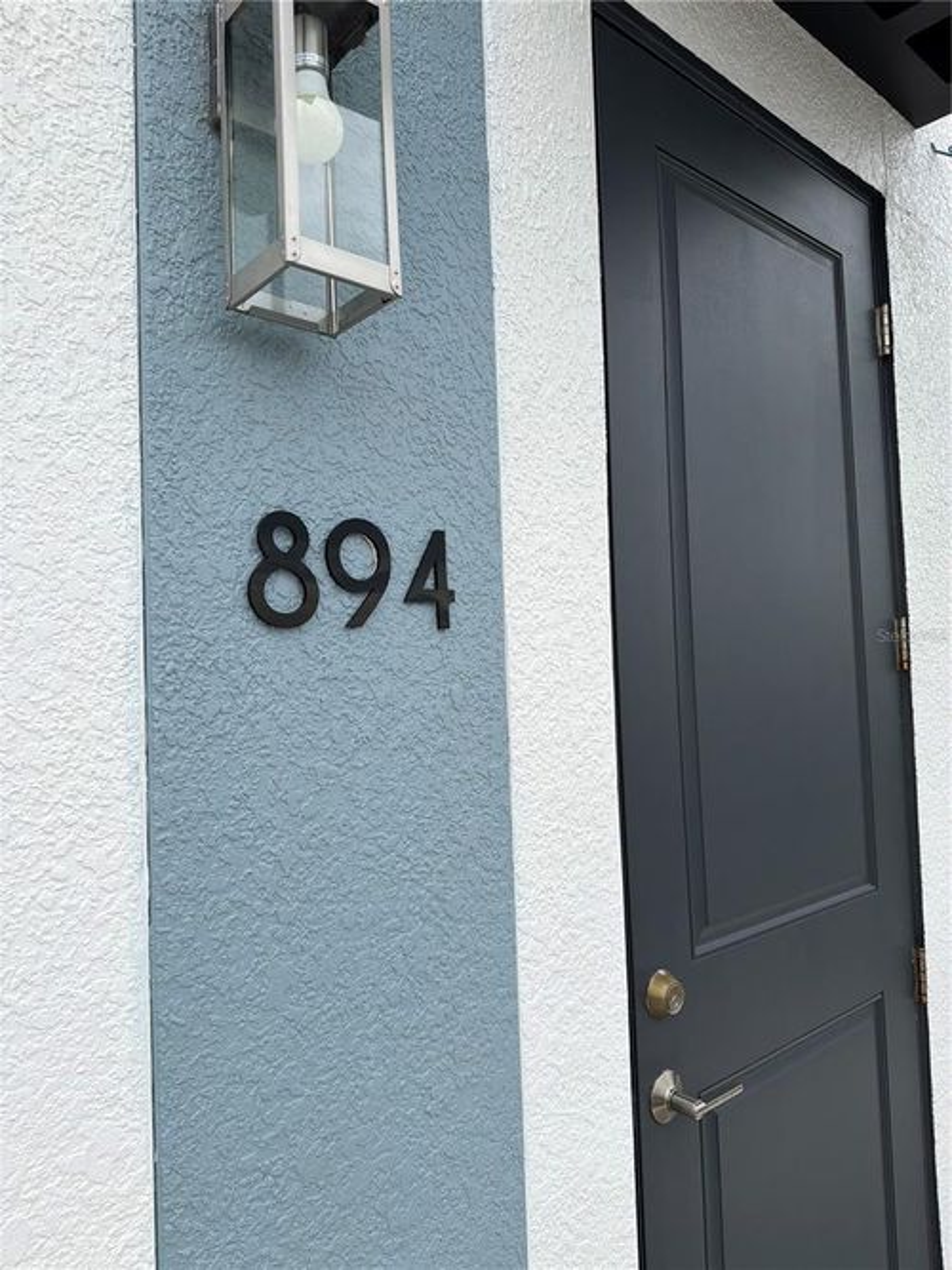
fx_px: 880
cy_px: 635
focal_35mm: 24
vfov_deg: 71.6
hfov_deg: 56.8
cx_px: 476
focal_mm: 6.76
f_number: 1.78
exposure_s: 1/4975
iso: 80
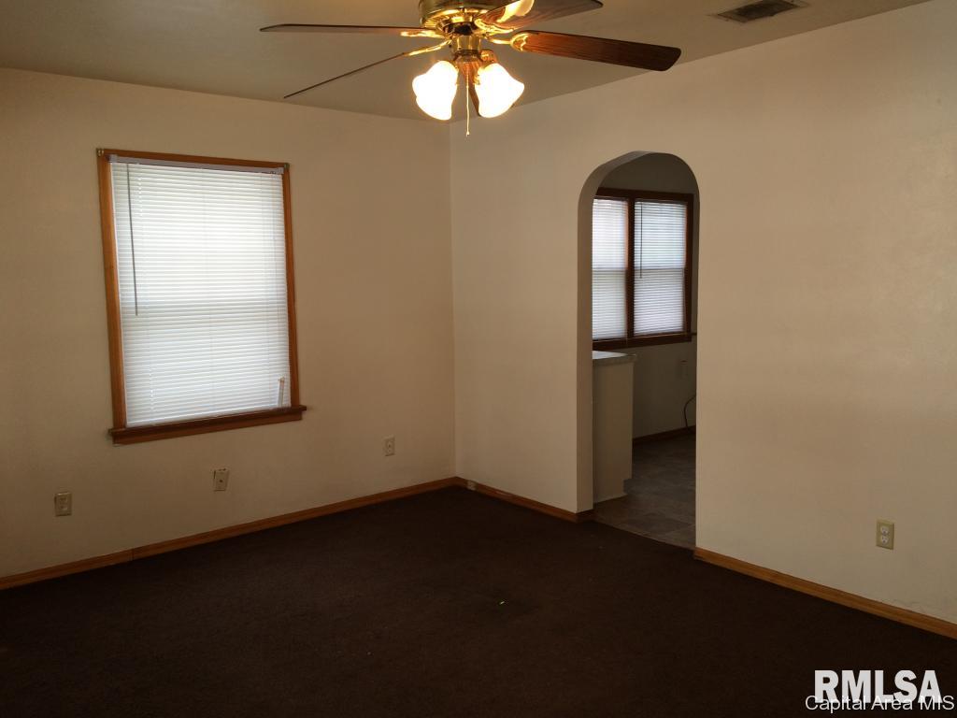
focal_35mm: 29
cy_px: 359
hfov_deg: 61.7
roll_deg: +3.1
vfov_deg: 48.2
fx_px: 802
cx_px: 478
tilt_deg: -6.0
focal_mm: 4.15
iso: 40
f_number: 2.2
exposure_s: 1/60
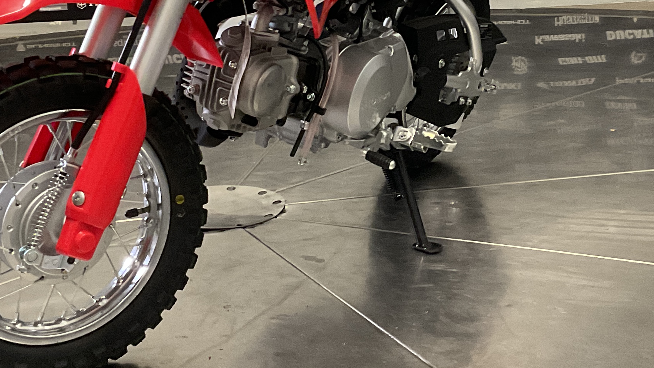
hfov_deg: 28.2
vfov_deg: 15.9
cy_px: 55
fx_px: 1300
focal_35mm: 75
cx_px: 383
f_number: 1.8
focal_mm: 3
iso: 250
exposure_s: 1/55
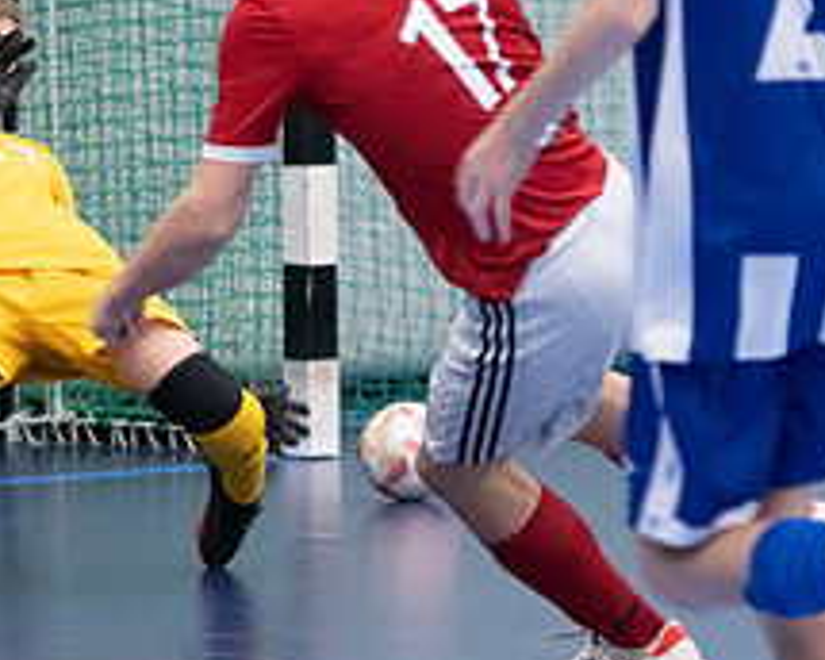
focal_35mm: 404
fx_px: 9864
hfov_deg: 4.8
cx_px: -65
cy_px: 386
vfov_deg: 3.8
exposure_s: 1/400
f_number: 3.2
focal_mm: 105
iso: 4000
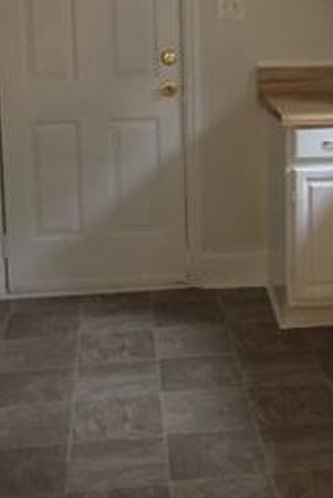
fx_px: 1038
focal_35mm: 75
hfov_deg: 18.0
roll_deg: -0.1
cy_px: 87
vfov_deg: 26.4
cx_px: 277
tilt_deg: -6.8
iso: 125
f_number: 2.2
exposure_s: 1/4
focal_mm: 4.15
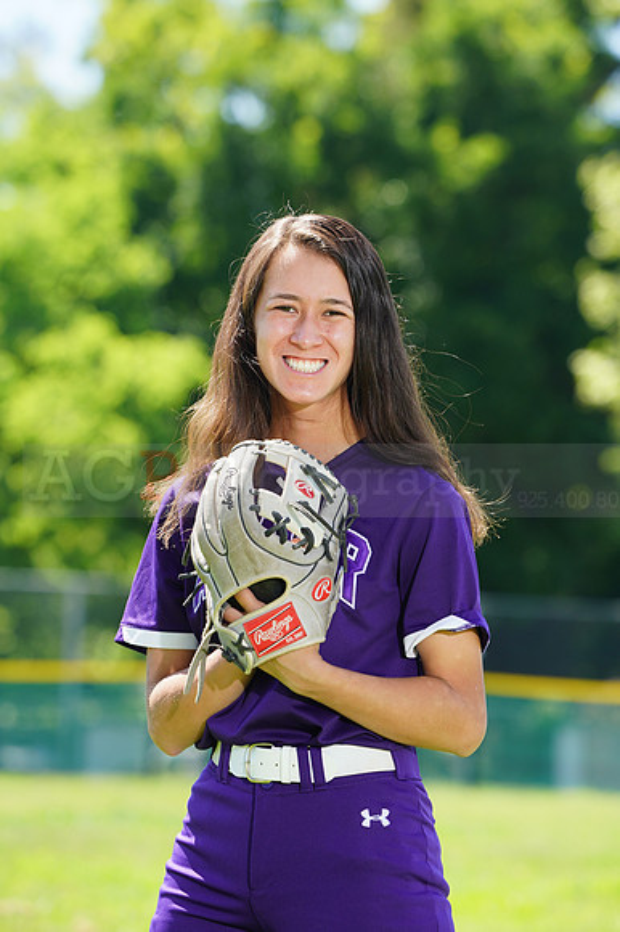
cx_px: 310
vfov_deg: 7.1
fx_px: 7526
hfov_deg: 4.7
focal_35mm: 291
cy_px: 466
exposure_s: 1/160
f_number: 9
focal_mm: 291
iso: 200
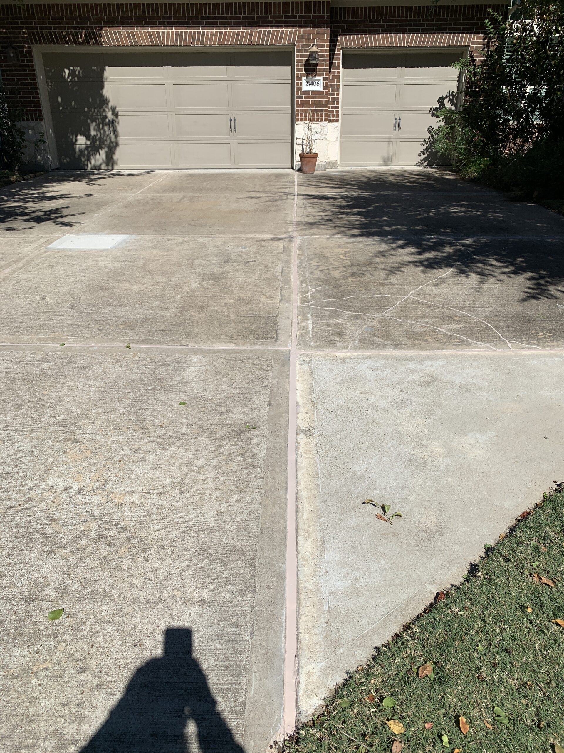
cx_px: 282
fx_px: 565
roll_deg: +1.2
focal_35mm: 26
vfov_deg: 67.3
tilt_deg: -22.7
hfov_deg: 53.1
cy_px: 376
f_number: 1.8
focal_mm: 4.25
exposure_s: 1/4673
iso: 25
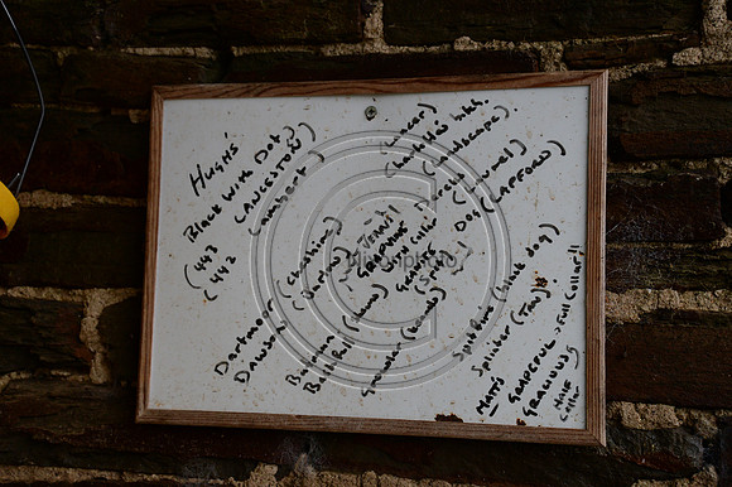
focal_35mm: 56
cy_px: 244
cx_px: 366
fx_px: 1138
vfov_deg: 24.2
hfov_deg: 35.7
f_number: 5.6
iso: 2500
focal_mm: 56
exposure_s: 1/200
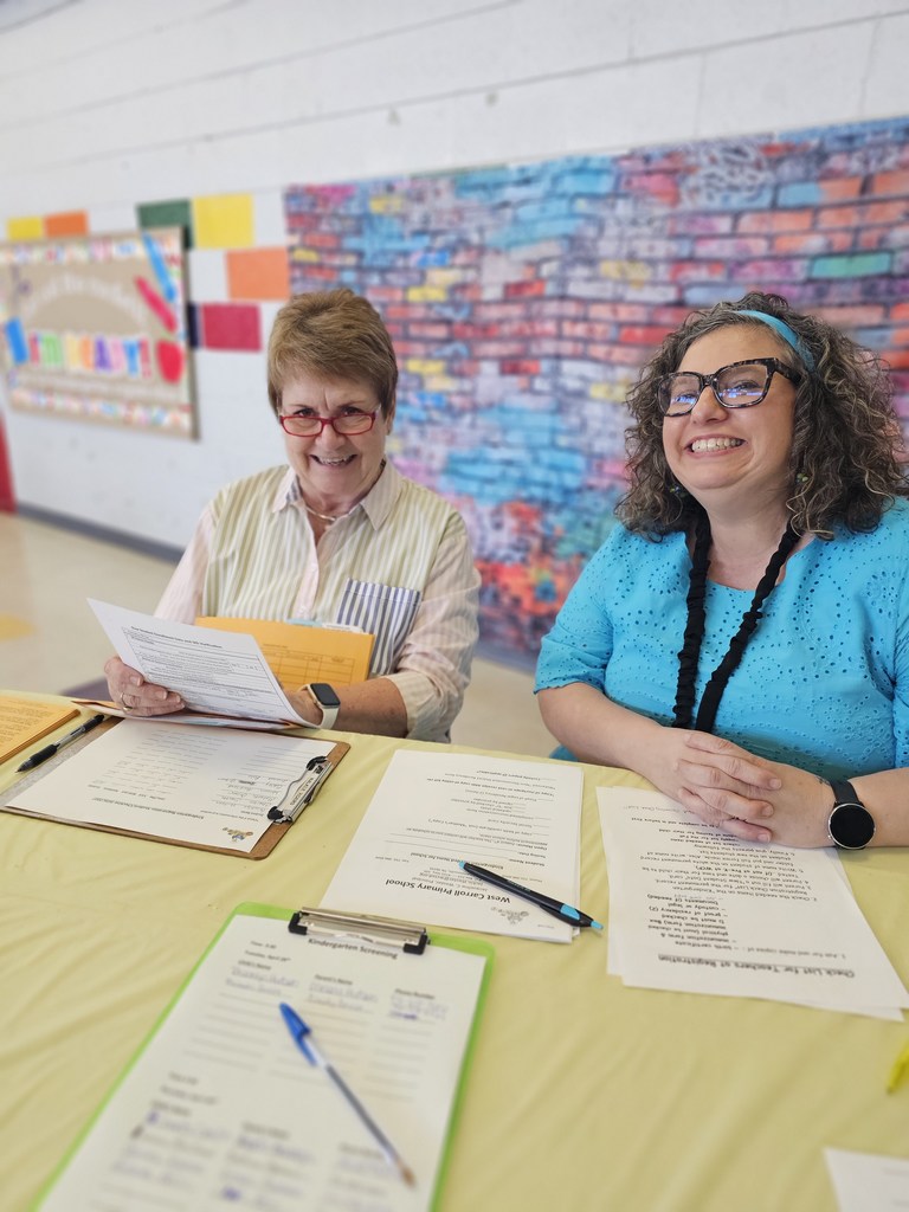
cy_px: 606
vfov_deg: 73.9
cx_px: 454
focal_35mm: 23
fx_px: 805
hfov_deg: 58.9
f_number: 1.7
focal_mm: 6.3
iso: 320
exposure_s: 1/120
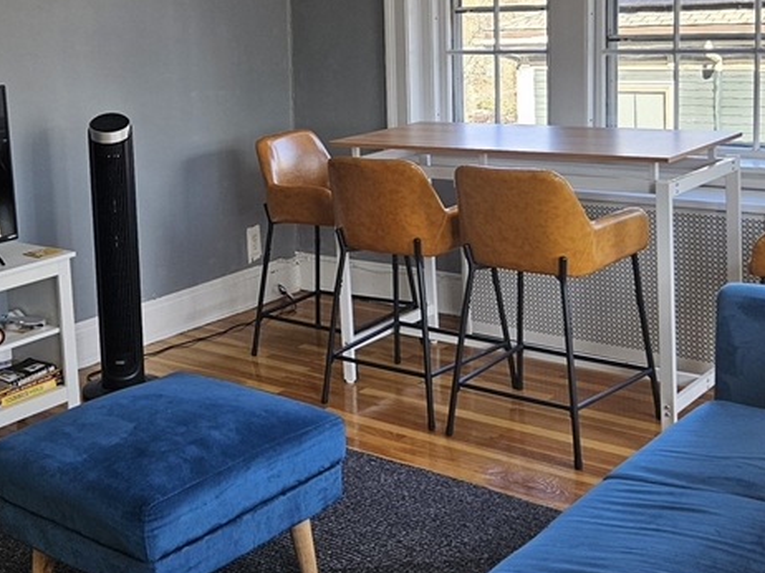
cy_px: 144
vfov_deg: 28.1
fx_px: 1126
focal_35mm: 51
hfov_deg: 37.1
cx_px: 255
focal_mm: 5.4
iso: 50
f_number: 1.8
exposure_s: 1/120
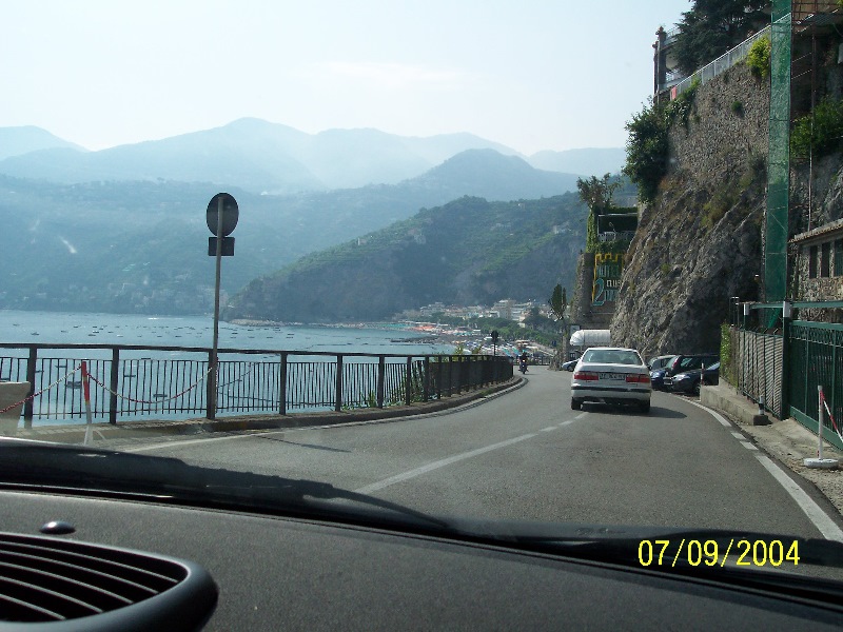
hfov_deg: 49.0
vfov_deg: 37.7
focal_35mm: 38
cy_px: 316
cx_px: 422
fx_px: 925
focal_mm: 8
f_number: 4.8
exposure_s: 1/1000
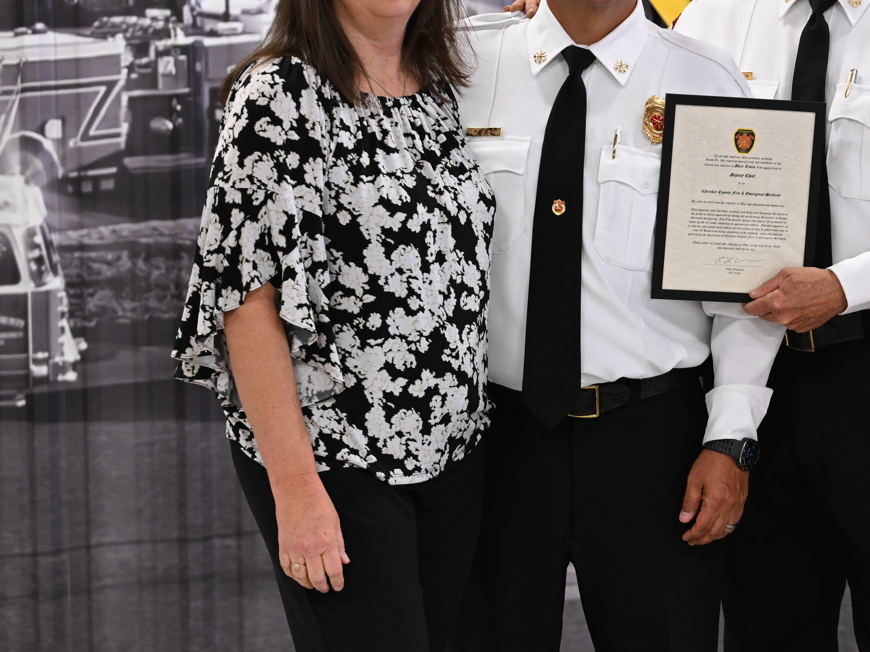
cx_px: 814
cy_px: 409
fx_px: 3971
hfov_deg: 12.4
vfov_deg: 9.4
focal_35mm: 158
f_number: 3.2
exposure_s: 1/100
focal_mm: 70
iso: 1600
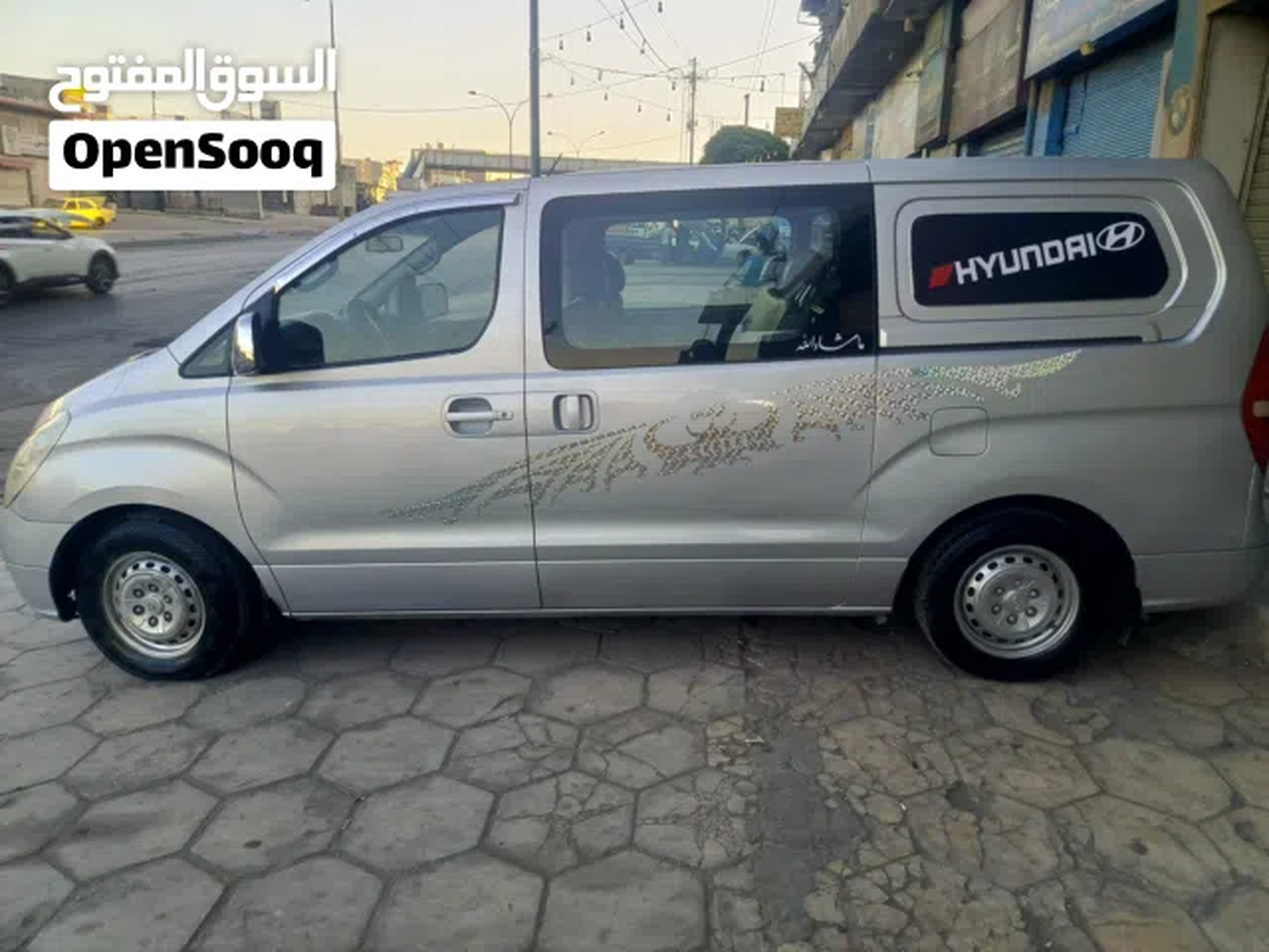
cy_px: 476
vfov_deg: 58.9
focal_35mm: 23
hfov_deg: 73.9
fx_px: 843
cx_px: 634
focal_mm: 5.25
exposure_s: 1/100
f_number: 1.75
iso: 169
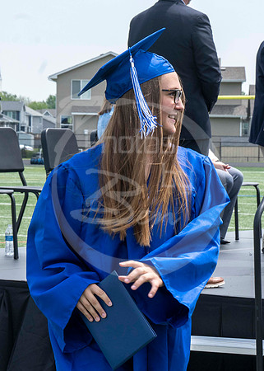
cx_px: 67
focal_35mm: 174
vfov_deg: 11.6
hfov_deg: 8.3
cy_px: 129
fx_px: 1825
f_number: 13
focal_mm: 70
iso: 200
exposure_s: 1/250
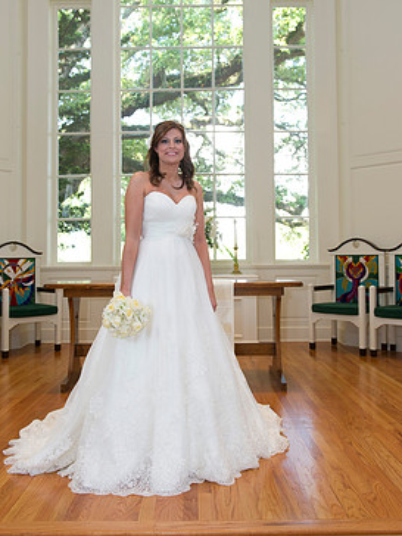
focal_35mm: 38
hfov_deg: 37.7
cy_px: 236
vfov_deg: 48.9
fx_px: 588
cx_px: 194
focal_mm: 32
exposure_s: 1/125
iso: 800
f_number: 5
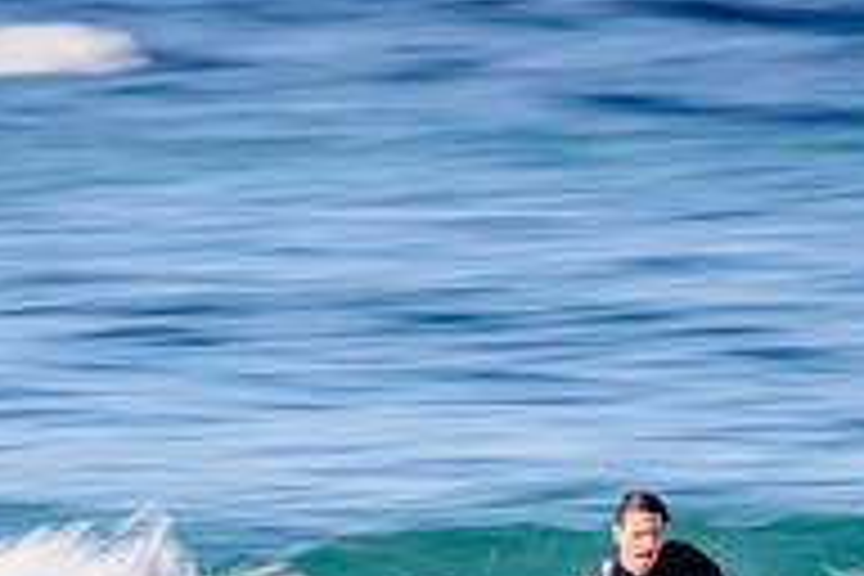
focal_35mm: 1850
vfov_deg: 0.7
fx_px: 44397
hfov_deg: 1.1
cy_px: 699
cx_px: 650
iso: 31
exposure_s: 1/13
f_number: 10
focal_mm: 500
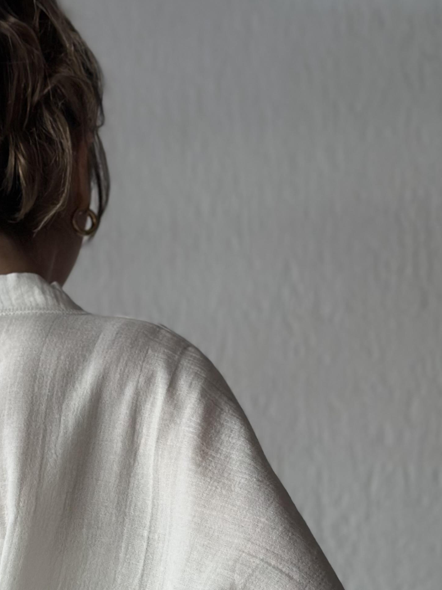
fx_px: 1720
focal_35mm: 101
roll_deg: +0.1
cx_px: -19
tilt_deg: +2.9
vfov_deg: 18.8
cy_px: 615
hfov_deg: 14.4
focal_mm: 6.86
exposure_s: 1/363
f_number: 1.78
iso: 80
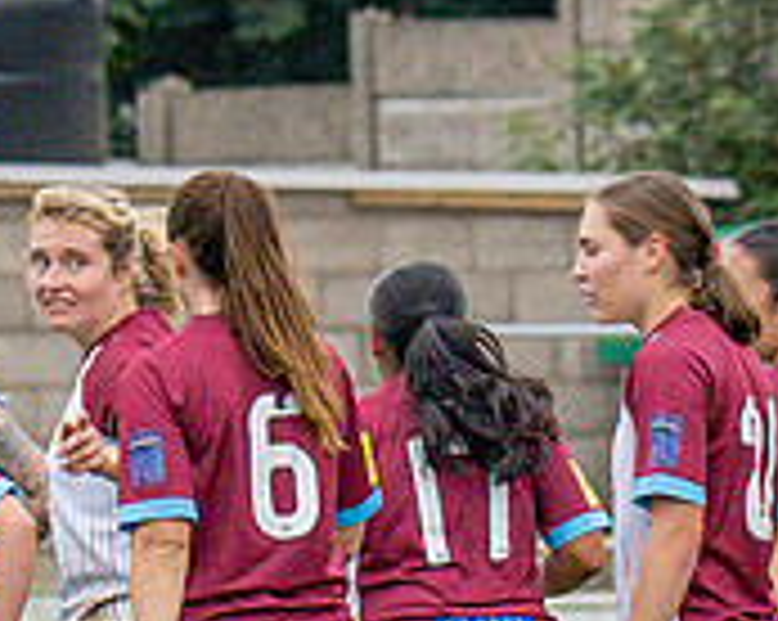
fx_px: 32453
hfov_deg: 1.4
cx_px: 679
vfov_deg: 1.1
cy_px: 849
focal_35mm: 1411
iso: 800
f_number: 4
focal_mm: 135
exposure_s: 1/2000
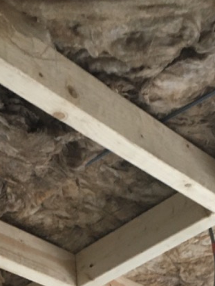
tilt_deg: +25.0
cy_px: 349
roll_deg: +2.5
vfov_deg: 21.5
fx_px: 695
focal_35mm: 84
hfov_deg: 17.5
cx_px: 71
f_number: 2.2
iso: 200
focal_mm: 4.15
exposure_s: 1/33
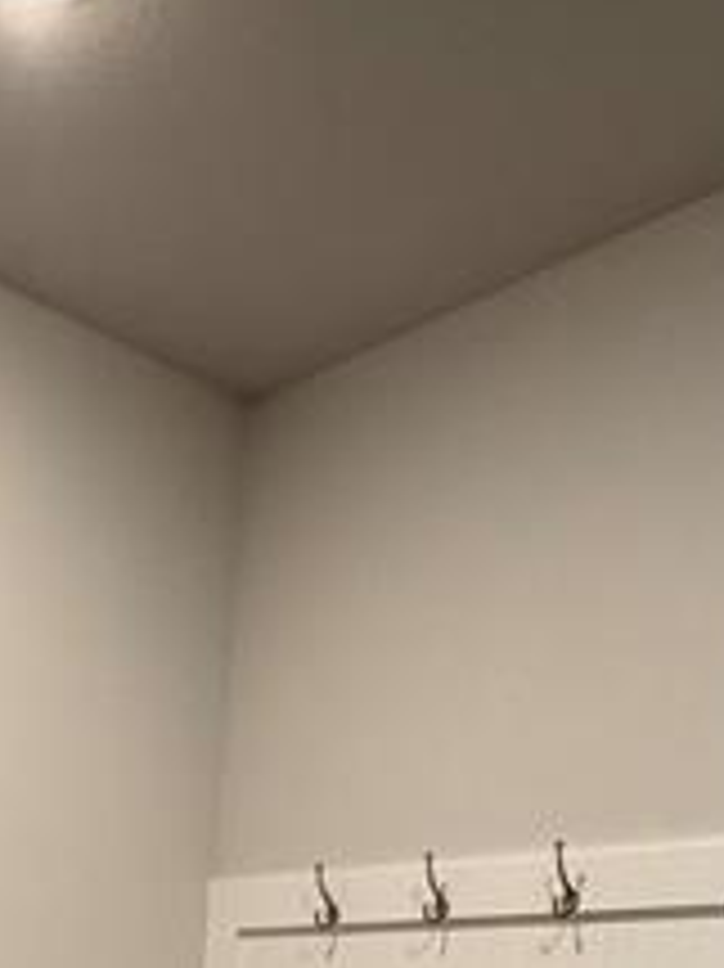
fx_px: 1396
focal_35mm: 50
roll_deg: -3.0
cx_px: 61
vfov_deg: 29.3
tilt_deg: -9.5
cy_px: 1315
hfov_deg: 27.9
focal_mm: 2.22
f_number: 2.2
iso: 320
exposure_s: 1/120
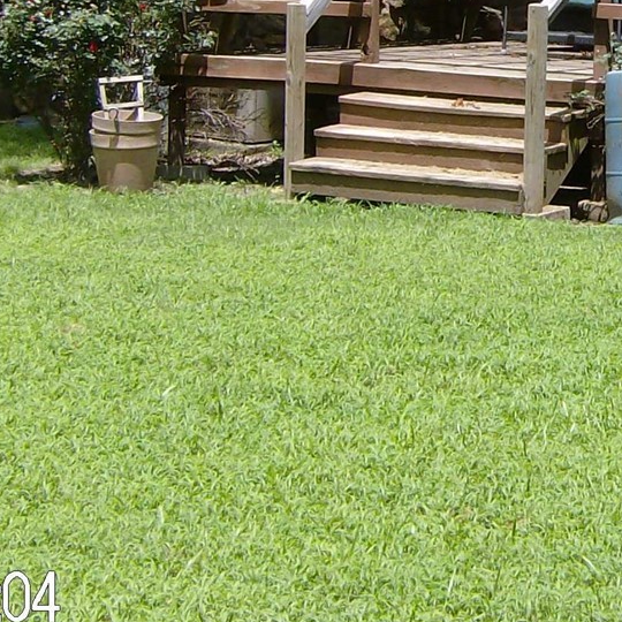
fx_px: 2297
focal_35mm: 113
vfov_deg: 15.1
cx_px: 624
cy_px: -50
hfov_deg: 15.1
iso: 100
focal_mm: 6
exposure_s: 1/437
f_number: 4.7
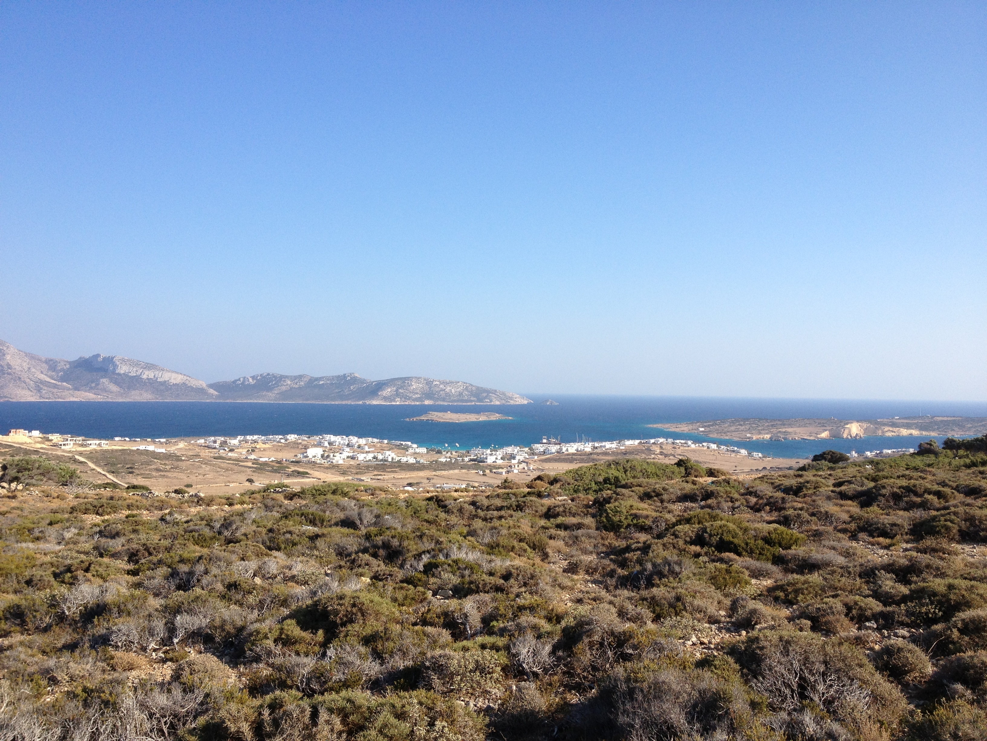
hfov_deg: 52.6
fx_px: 998
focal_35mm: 35
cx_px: 494
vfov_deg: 40.7
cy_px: 370
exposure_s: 1/1416
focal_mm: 4.28
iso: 50
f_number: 2.4
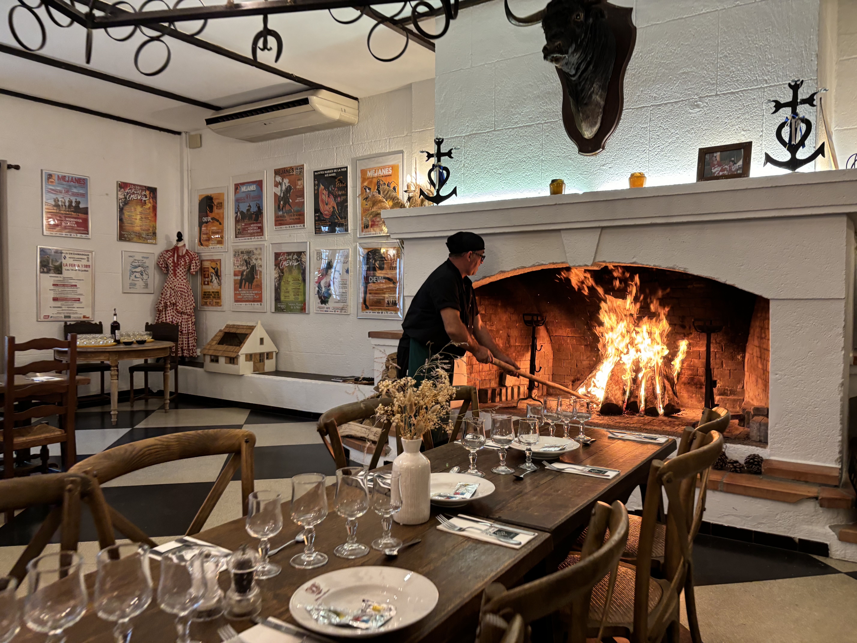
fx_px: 644
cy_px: 322
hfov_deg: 67.3
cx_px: 428
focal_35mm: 26
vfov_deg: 53.1
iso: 160
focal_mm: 5.96
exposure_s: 1/50
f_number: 1.6
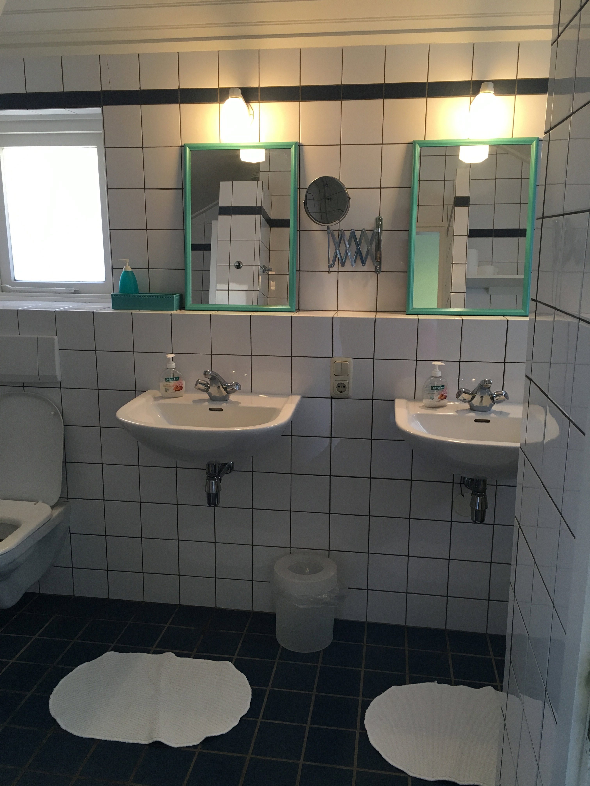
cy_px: 393
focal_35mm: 29
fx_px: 659
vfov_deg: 61.7
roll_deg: -1.3
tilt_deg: -12.1
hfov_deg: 48.2
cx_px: 295
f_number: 2.2
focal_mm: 4.15
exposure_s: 1/33
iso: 80
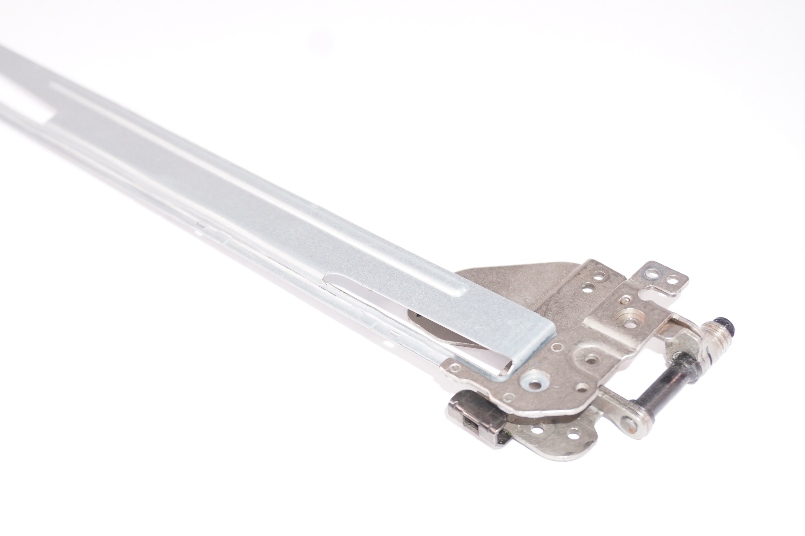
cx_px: 329
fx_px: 1274
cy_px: 265
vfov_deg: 23.8
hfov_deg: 35.0
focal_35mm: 57
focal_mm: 32
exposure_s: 1/160
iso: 160
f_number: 5.6
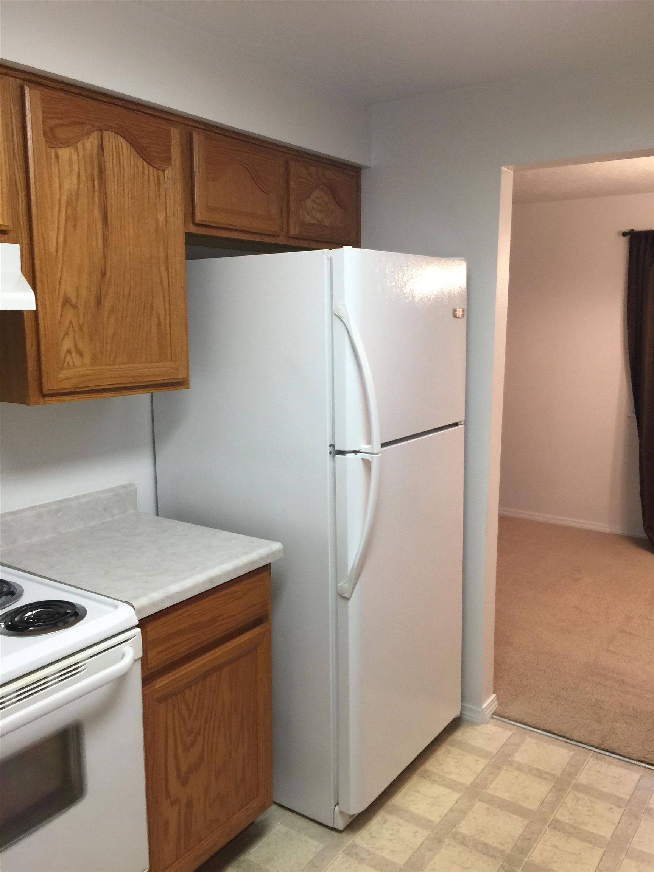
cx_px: 327
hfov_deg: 48.2
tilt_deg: -8.0
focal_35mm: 29
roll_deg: -0.8
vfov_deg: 61.7
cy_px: 436
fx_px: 731
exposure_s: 1/15
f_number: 2.2
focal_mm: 4.15
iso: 40
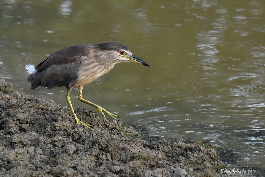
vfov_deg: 2.3
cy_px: 88
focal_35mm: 600
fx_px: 4415
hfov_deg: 3.4
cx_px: 132
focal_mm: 400
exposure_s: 1/1000
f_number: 5.6
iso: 1000
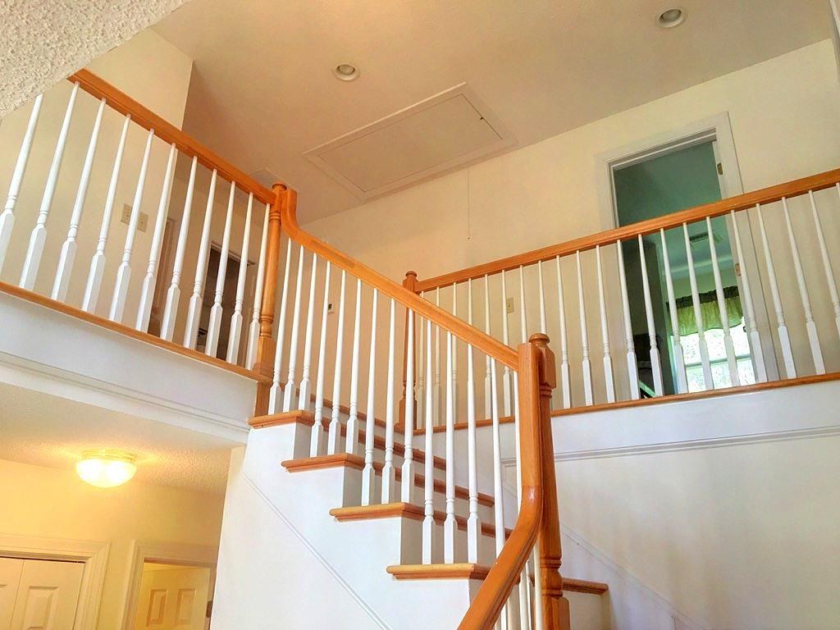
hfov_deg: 61.7
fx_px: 704
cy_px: 315
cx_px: 420
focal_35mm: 29
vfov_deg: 48.2
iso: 40
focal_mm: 4.15
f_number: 2.2
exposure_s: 1/30
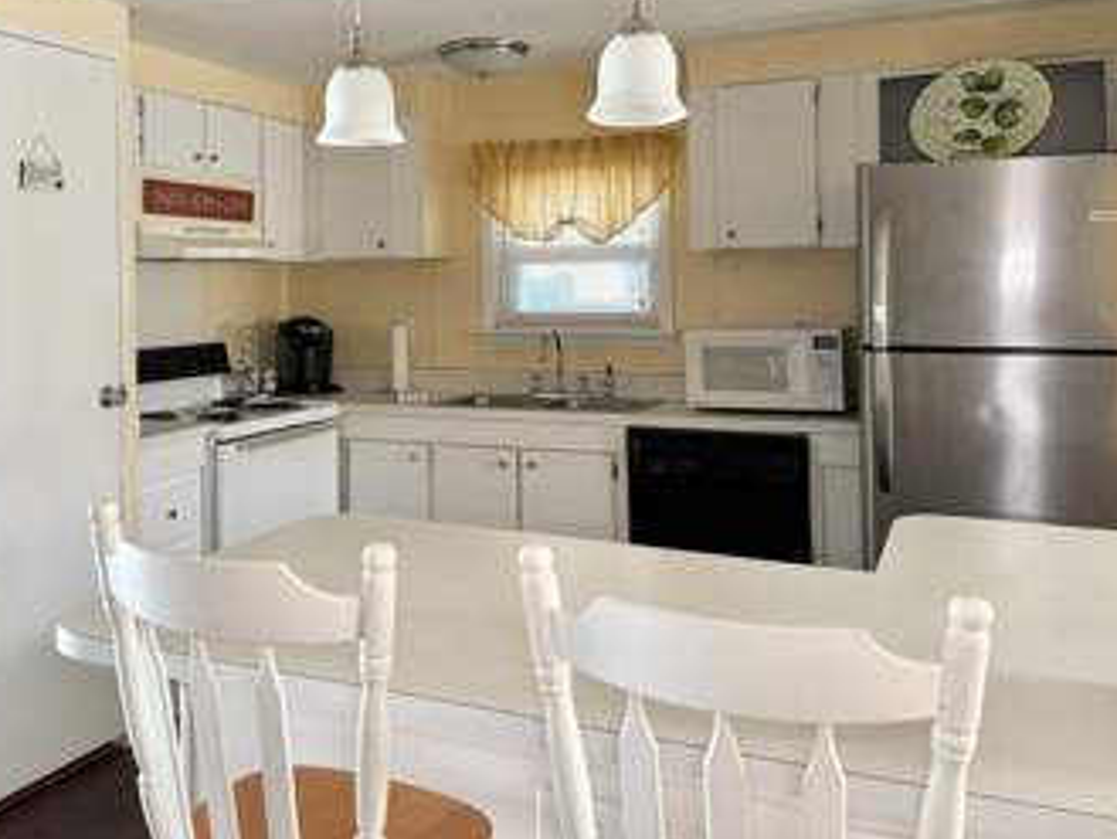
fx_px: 1130
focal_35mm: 35
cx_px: 441
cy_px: 262
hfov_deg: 52.2
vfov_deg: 40.1
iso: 200
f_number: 1.78
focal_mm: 6.76
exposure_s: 1/131
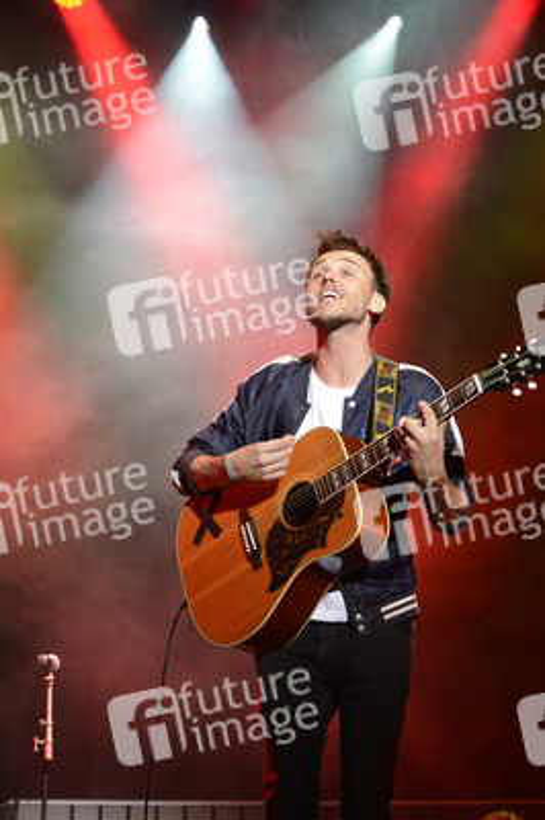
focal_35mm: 86
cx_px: 272
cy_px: 410
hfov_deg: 15.9
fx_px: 1956
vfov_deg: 23.7
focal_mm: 86
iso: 3200
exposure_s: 1/320
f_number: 5.6
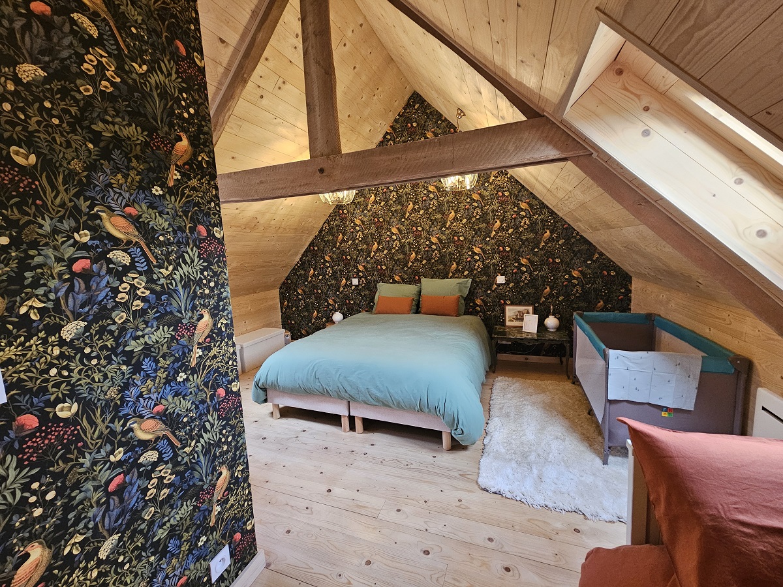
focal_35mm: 13
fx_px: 294
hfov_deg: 106.2
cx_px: 392
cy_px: 294
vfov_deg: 89.9
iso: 400
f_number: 2.2
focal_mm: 2.2
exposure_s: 1/33.3
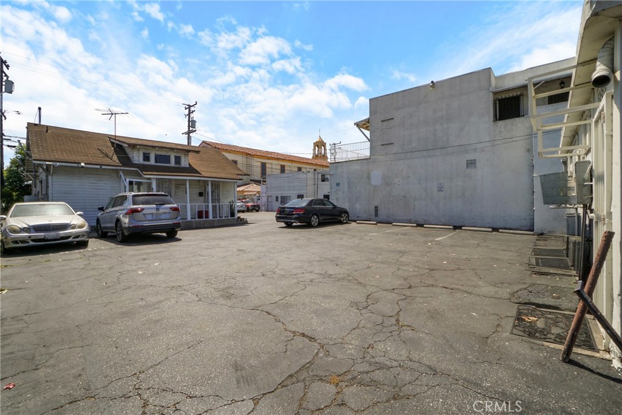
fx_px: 259
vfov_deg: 77.3
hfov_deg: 100.4
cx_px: 311
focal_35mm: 15
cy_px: 208
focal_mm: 10
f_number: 22
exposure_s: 1/40
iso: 100
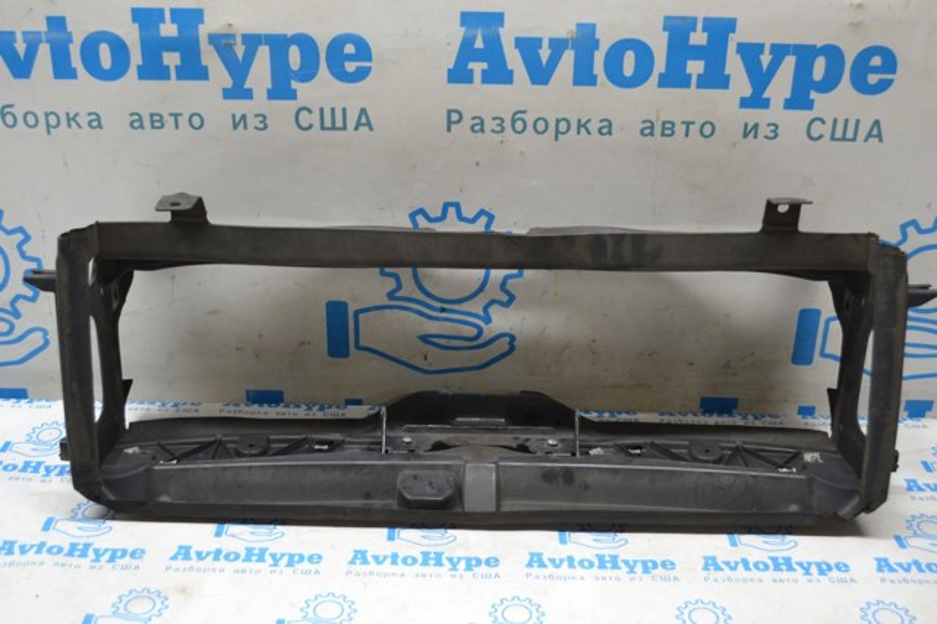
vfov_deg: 29.8
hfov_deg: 43.6
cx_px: 468
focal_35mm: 45
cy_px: 312
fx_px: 1171
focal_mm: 30
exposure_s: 1/60
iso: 560
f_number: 4.5
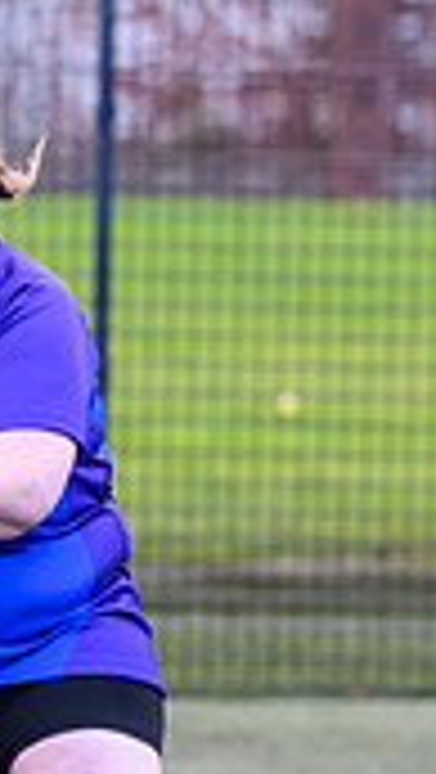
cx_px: -556
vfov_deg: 3.6
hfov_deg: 2.0
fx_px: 12205
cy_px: 746
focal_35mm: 595
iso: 1600
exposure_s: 1/1250
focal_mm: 135
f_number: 4
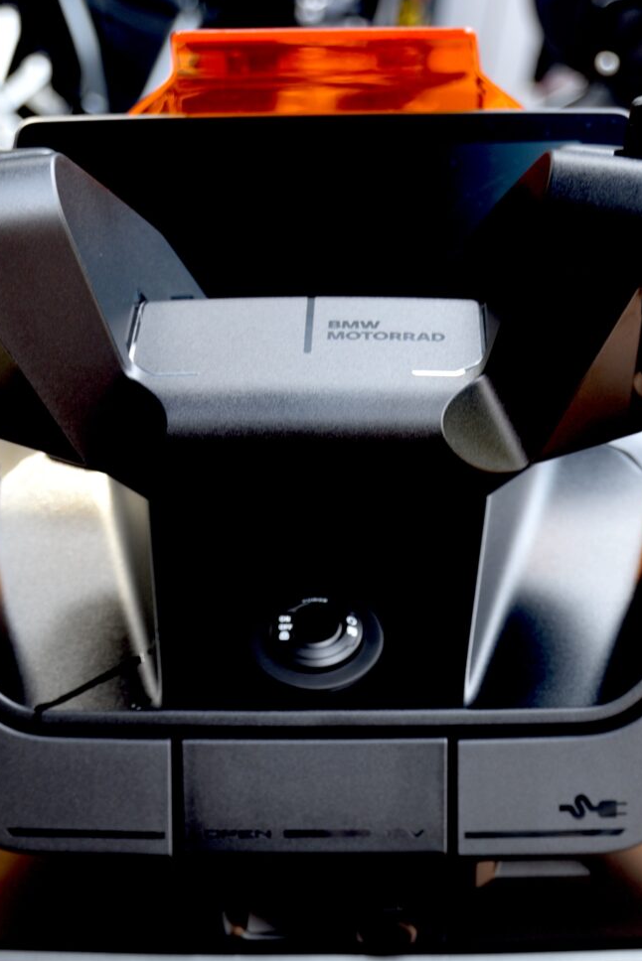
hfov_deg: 11.5
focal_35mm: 119
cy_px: 1188
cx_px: 326
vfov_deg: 16.4
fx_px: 3181
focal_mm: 45
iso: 100
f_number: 3.5
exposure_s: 1/60
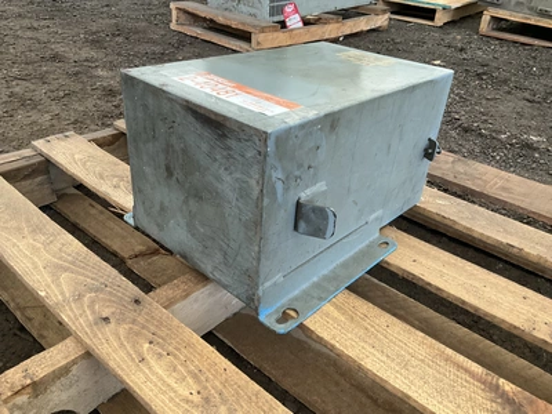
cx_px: 276
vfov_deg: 48.2
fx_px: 462
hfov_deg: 61.7
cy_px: 207
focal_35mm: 29
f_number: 1.8
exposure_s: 1/60
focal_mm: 3
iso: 160
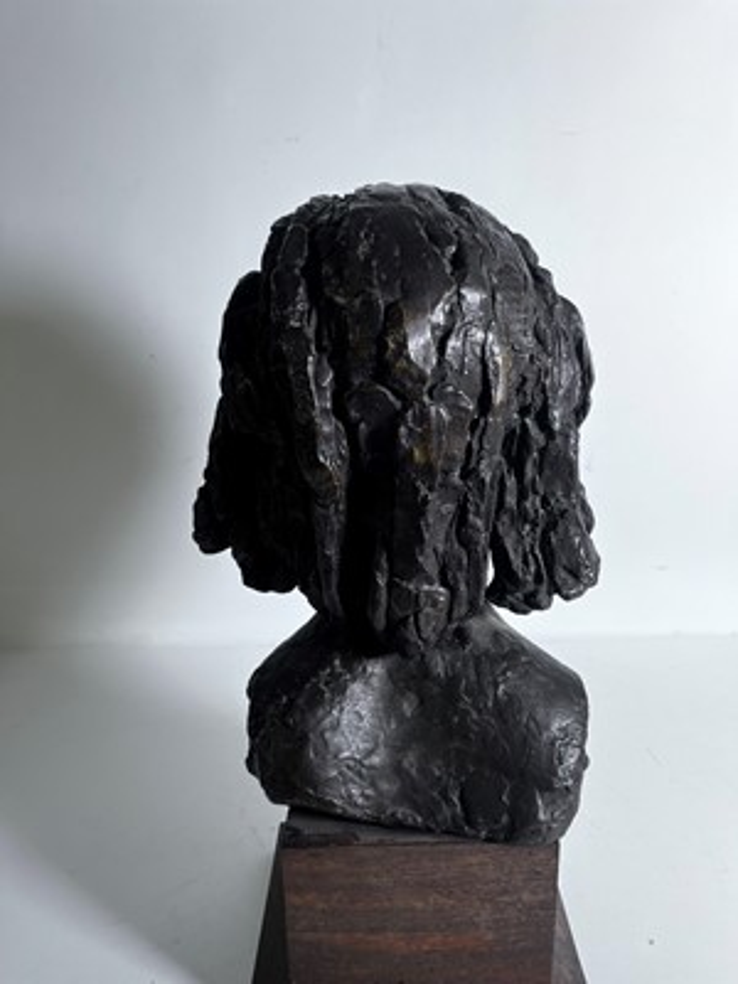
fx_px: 739
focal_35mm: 26
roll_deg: +1.8
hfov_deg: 53.1
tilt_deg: -13.6
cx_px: 369
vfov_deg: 67.3
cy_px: 492
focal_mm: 5.1
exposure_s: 1/100
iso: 40
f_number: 1.6
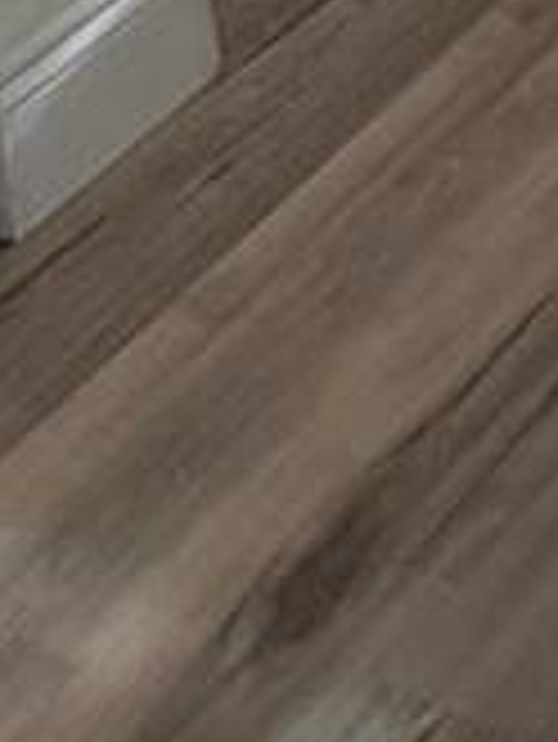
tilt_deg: -9.7
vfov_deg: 11.4
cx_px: 1872
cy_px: -1475
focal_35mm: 102
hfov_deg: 9.6
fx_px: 2189
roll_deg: +1.1
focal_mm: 2.22
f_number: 2.2
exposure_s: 1/120
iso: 125
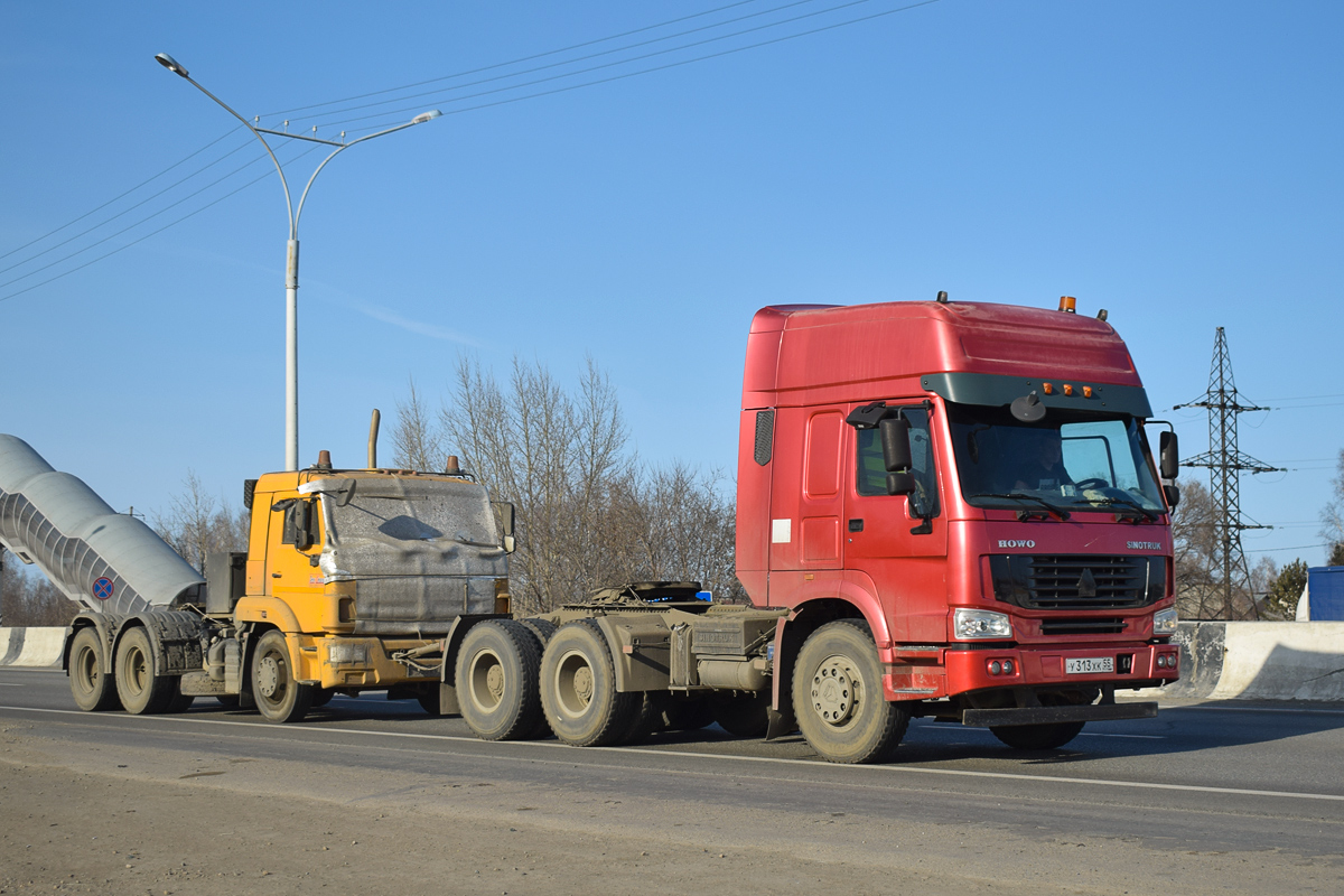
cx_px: 672
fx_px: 1680
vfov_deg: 29.9
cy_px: 448
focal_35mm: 45
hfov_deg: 43.6
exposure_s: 1/1000
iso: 100
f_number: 5
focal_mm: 30
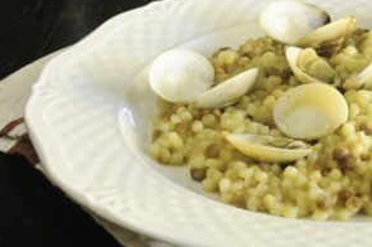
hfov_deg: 14.2
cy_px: 53
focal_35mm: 142
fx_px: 1466
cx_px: 373
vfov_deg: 9.6
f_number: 9
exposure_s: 1/2
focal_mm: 45
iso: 200
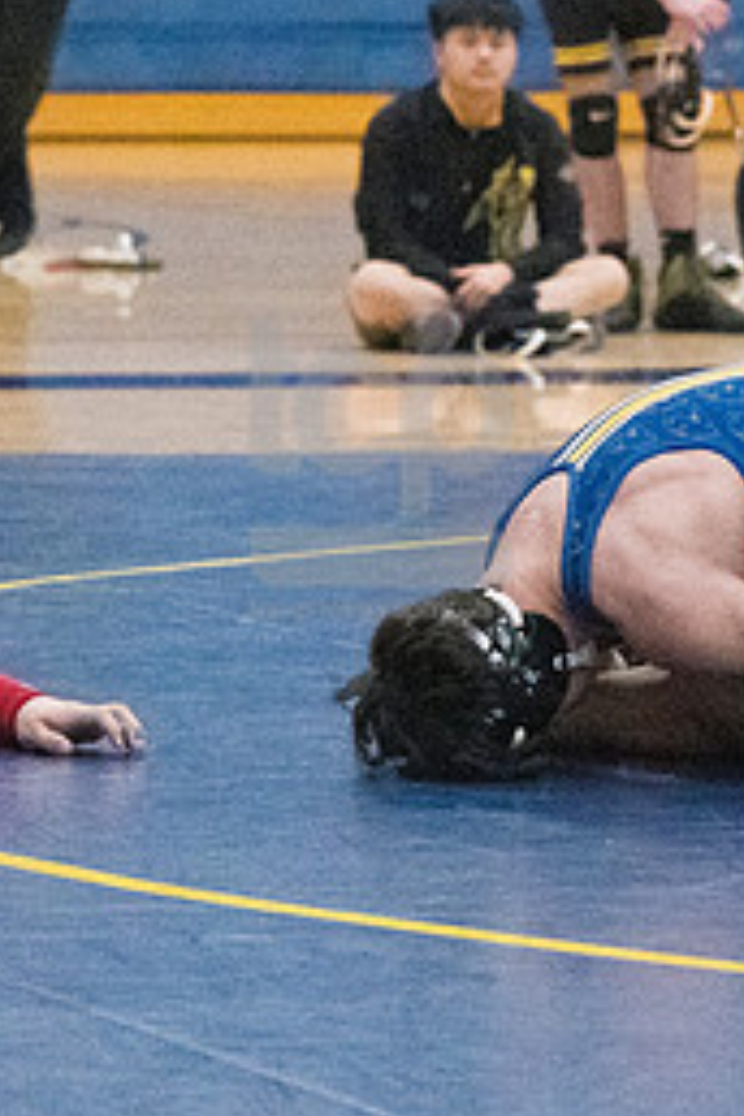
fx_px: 9888
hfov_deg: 4.3
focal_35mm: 319
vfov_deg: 6.5
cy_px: 471
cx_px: 381
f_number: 4.5
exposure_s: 1/1000
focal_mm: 95
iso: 8000
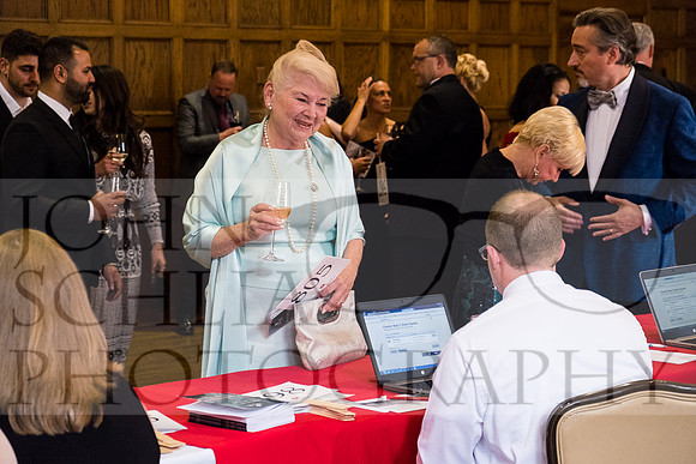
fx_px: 1605
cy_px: 232
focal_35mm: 83
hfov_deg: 24.5
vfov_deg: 16.5
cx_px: 348
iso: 2000
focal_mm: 55
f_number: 4
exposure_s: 1/80
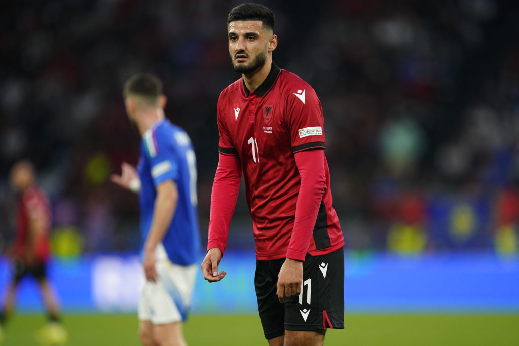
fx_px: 5767
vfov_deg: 3.4
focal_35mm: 400
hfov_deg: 5.2
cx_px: 260
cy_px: 173
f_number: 2.8
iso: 2000
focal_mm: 400
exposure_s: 1/1600
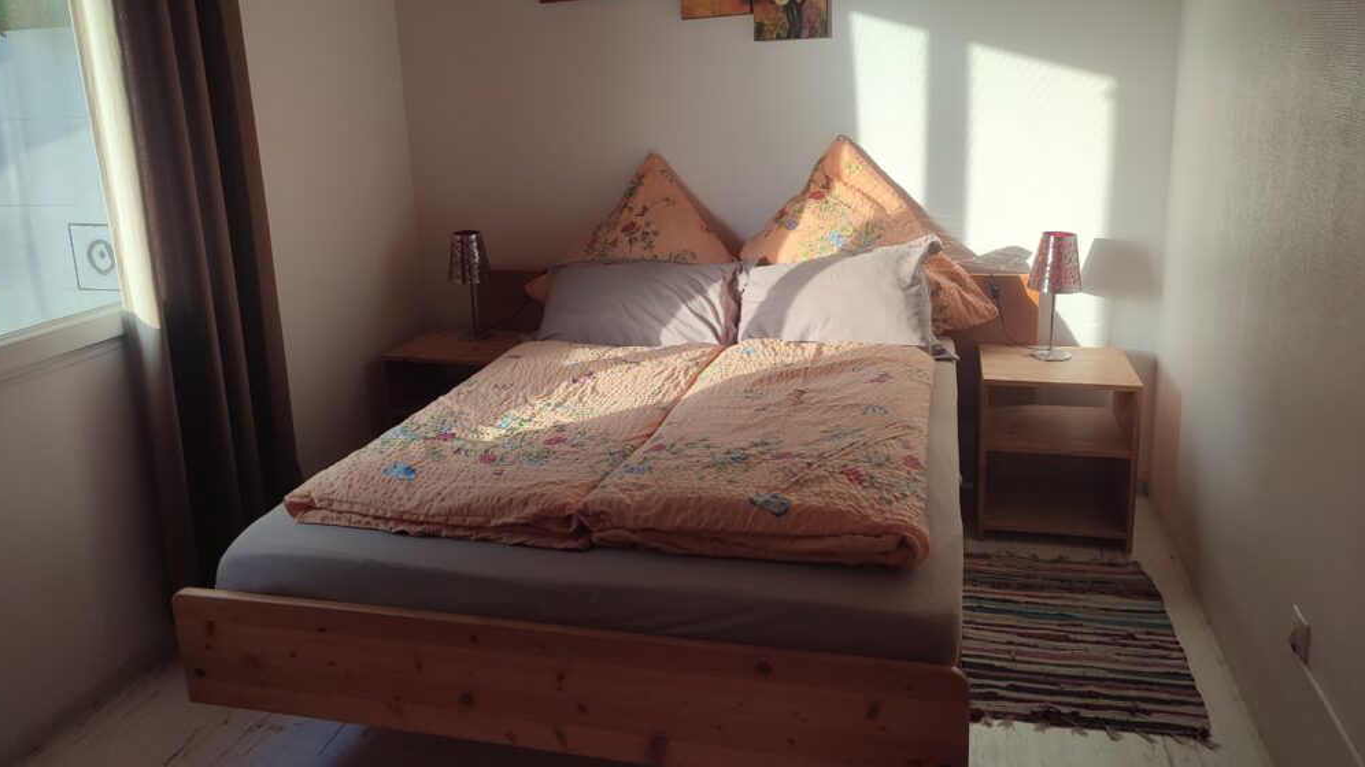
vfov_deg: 41.3
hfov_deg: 67.9
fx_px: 1013
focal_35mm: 28
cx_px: 666
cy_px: 318
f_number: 1.9
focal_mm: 6.04
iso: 50
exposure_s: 1/136
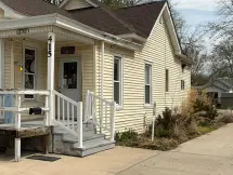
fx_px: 351
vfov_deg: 28.1
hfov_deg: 35.5
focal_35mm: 52
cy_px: 86
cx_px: 43
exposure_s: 1/3125
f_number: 1.8
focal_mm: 3
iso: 25
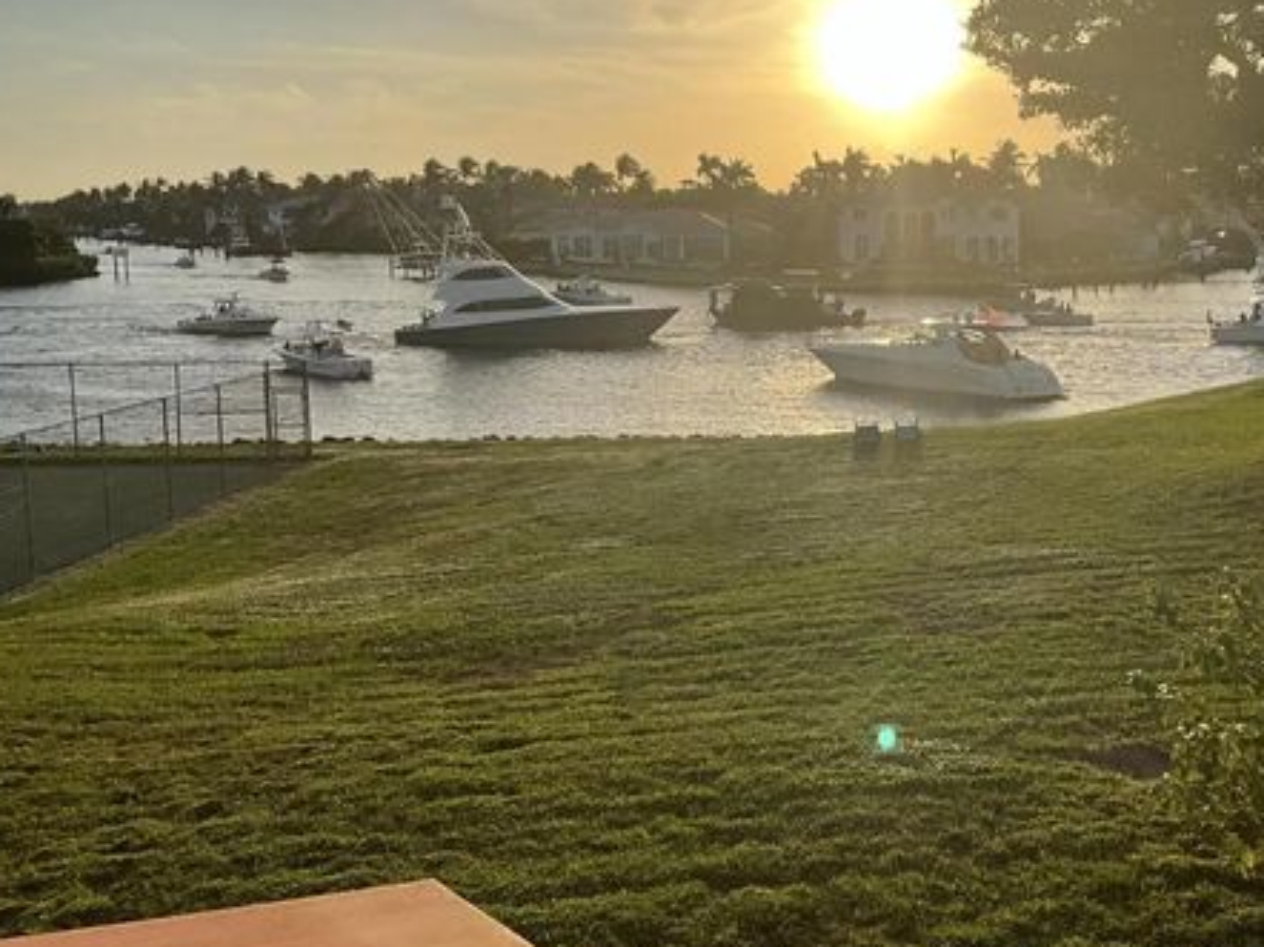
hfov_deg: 43.9
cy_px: 395
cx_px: 881
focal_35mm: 42
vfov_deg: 34.2
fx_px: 1533
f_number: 1.8
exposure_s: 1/2538
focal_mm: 3
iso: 25
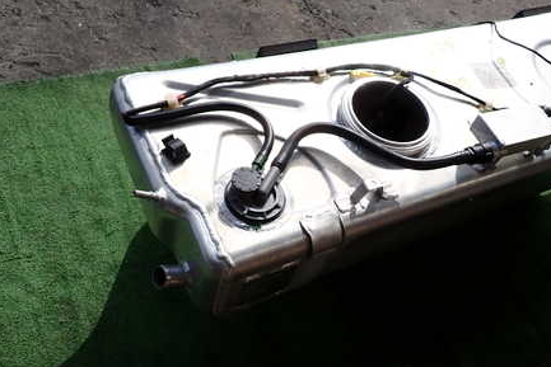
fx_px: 551
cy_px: 192
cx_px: 337
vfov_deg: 36.9
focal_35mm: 36
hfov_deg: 52.7
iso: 100
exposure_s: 1/250
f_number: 8
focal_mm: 4.5
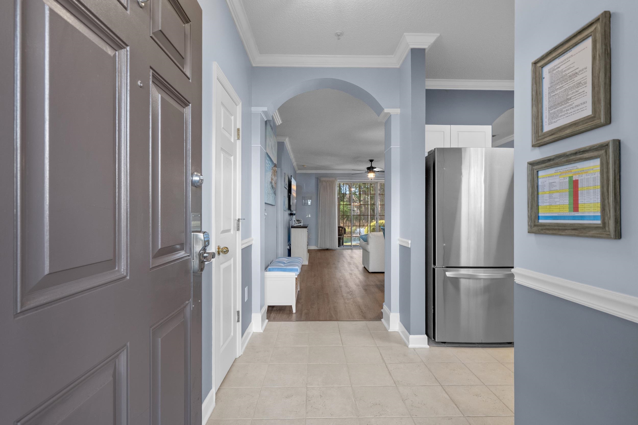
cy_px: 212
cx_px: 319
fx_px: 284
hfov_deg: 96.7
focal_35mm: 16
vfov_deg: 73.8
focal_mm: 16
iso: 500
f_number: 8
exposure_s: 1/15
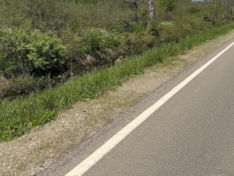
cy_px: 40
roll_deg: -2.6
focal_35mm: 41
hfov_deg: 45.7
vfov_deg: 34.3
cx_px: 107
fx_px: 277
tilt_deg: -6.6
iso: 80
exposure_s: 1/6711
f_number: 1.78
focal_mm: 6.76
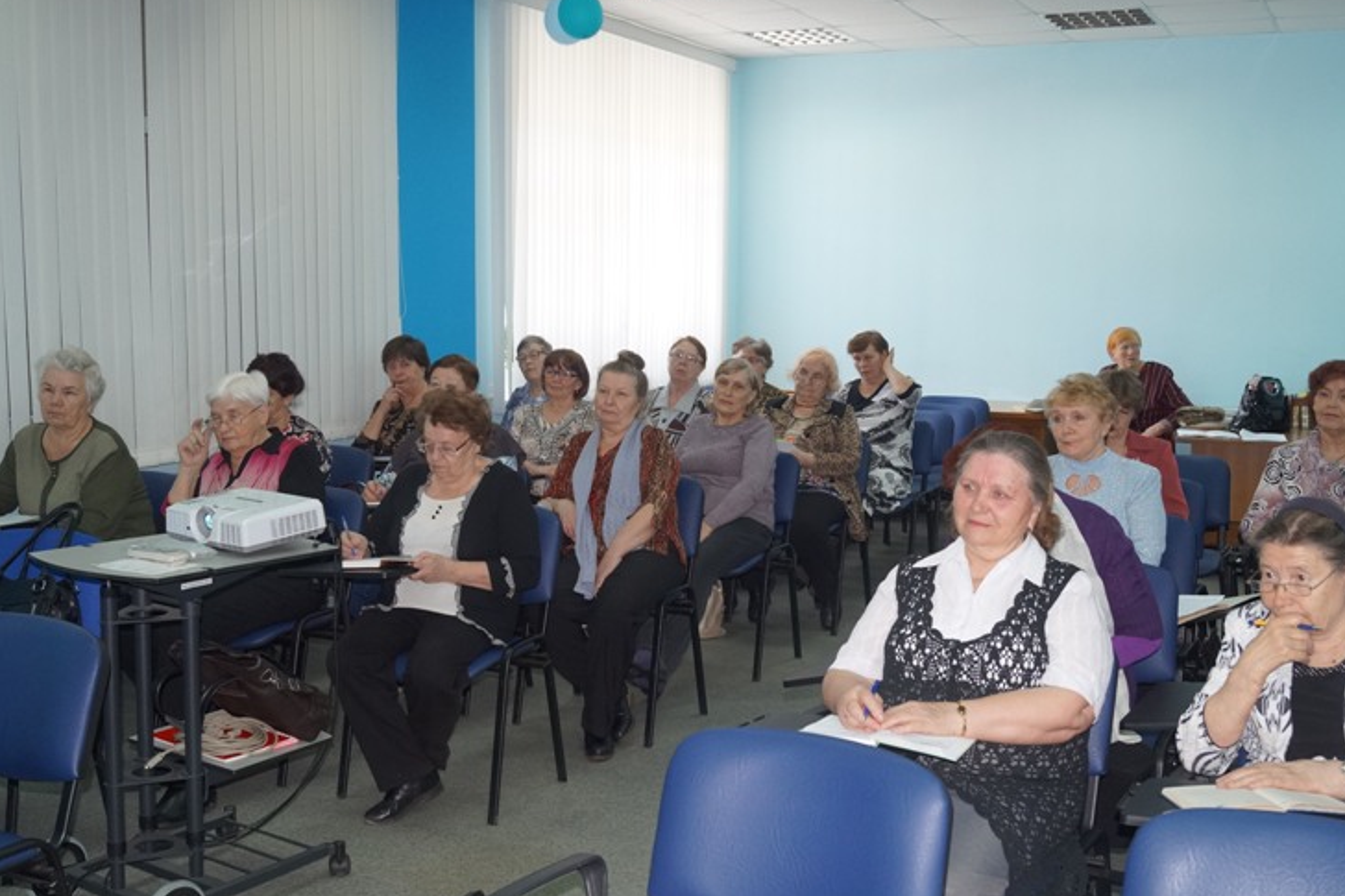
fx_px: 1419
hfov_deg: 50.7
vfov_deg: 35.0
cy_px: 460
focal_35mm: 38
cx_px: 706
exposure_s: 1/160
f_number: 4
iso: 800
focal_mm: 24
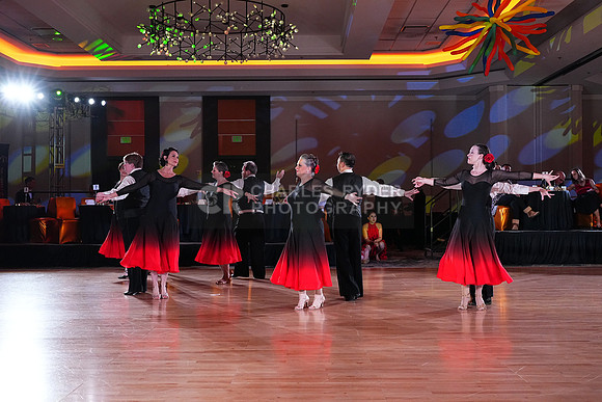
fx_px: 652
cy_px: 201
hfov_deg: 49.5
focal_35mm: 39
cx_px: 301
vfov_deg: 34.2
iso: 5000
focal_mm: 39
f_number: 5
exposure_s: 1/400
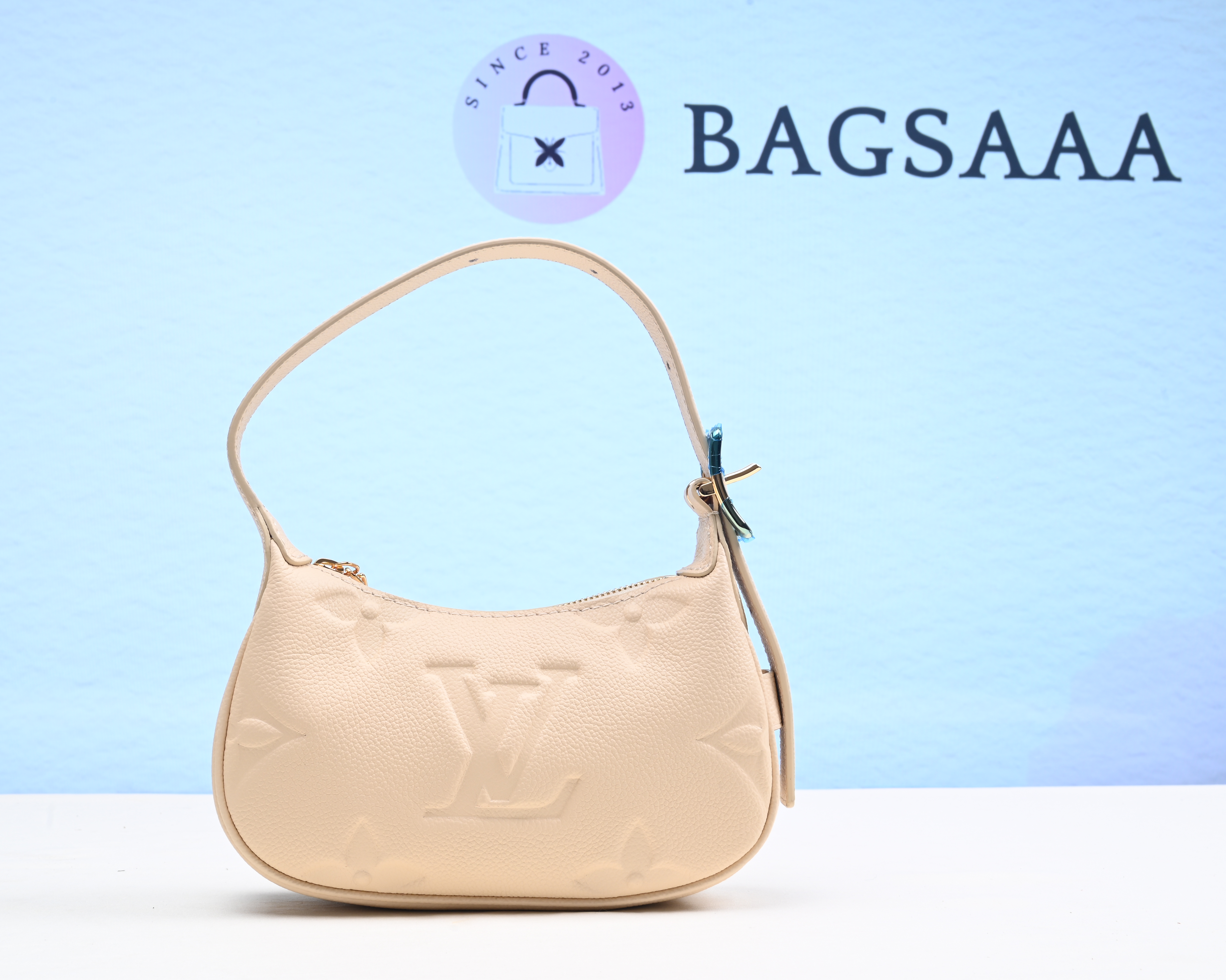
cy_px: 492
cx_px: 550
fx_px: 1778
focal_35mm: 49
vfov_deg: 30.8
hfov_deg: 38.0
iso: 100
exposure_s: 1/2
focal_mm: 43
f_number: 16
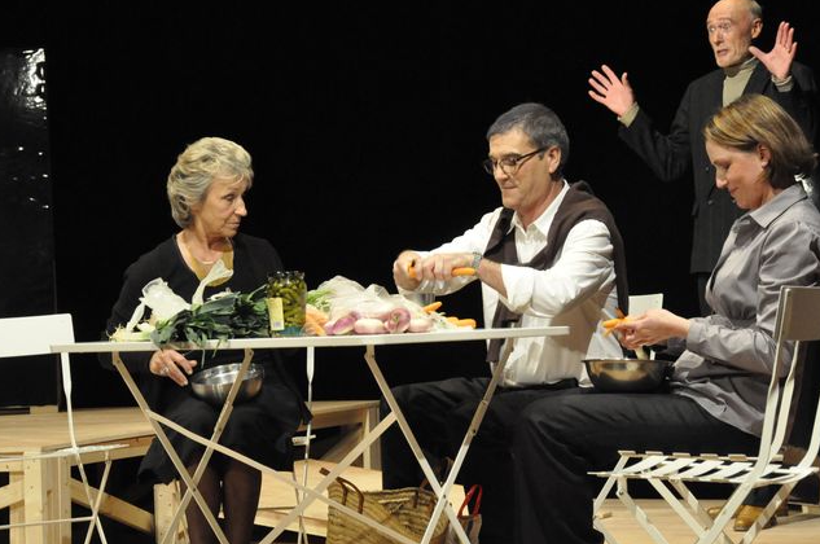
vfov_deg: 12.4
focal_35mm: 110
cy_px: 289
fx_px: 2502
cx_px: 482
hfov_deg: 18.6
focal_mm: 58
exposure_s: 1/90
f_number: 5
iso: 3200
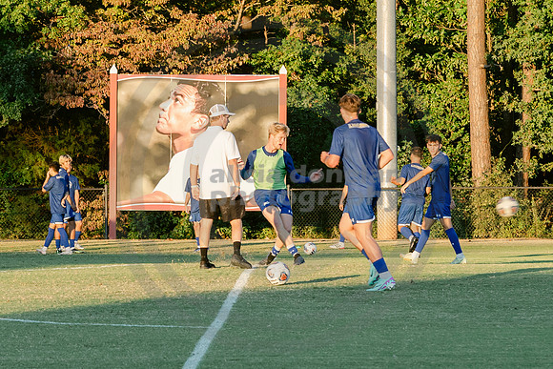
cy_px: 195
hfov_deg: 9.0
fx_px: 3512
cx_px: 235
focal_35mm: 229
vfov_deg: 6.0
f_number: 5.6
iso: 640
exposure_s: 1/500
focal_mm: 90
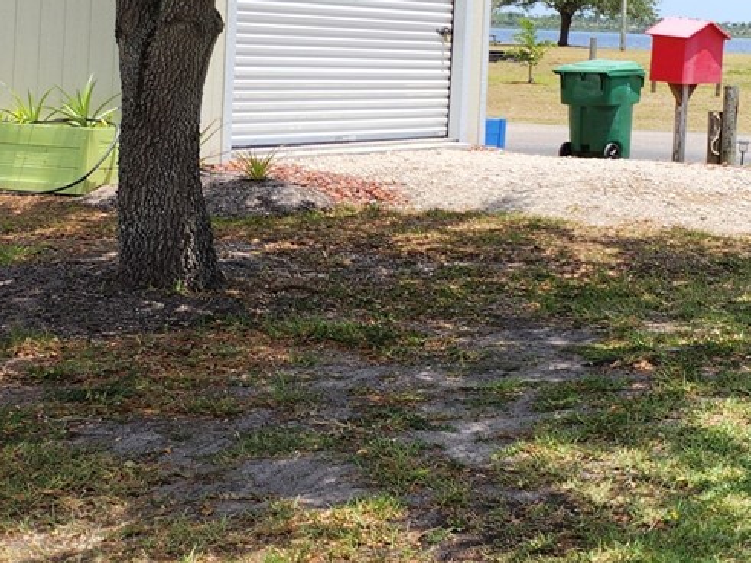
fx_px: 1627
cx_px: 1150
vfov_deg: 19.2
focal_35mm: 75
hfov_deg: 21.5
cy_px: 21
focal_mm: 5.4
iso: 20
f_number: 1.8
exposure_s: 1/887
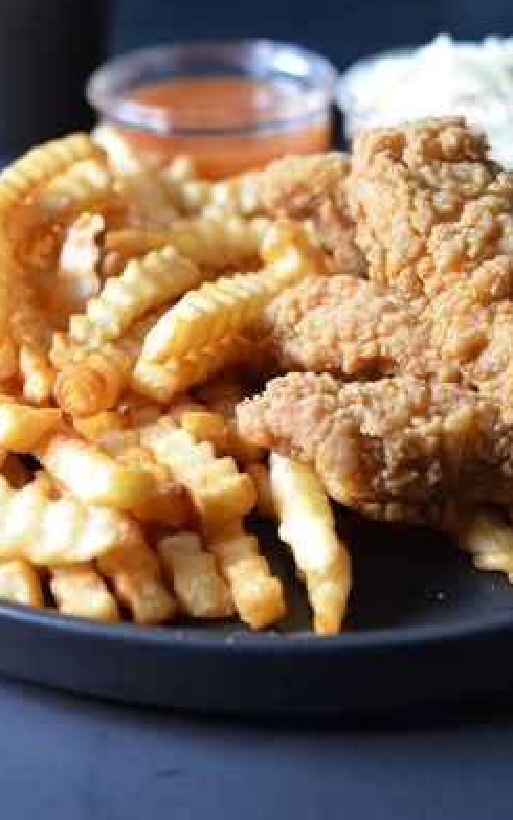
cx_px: 350
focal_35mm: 62
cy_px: 397
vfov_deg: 33.0
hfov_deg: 20.9
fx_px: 1387
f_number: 3.2
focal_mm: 24
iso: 1600
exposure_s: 1/60
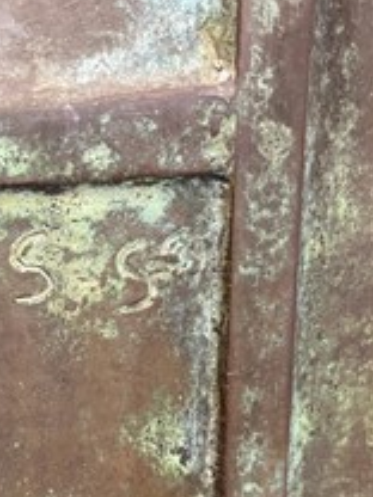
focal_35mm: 50
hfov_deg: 28.7
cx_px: 91
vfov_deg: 36.8
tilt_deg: -21.2
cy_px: 401
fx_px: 718
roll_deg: +4.9
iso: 400
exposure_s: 1/50
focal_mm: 5.7
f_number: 1.5
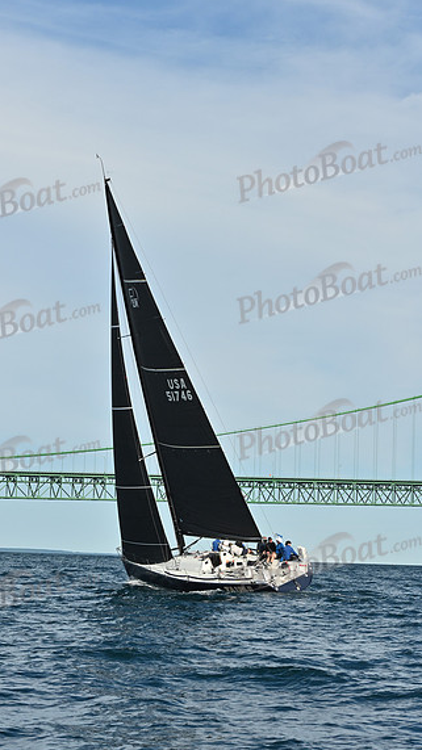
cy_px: 377
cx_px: 169
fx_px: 1652
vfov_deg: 25.6
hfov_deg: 14.5
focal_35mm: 83
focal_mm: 78
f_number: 9
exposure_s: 1/1000
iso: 320
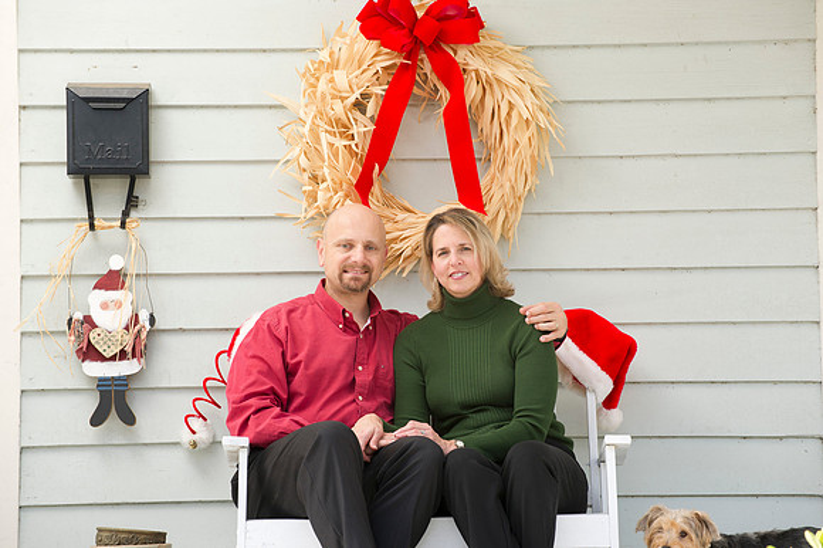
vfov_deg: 7.8
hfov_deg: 11.8
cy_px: 274
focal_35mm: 175
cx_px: 412
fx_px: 3998
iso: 200
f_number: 5.6
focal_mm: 175
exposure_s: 1/100
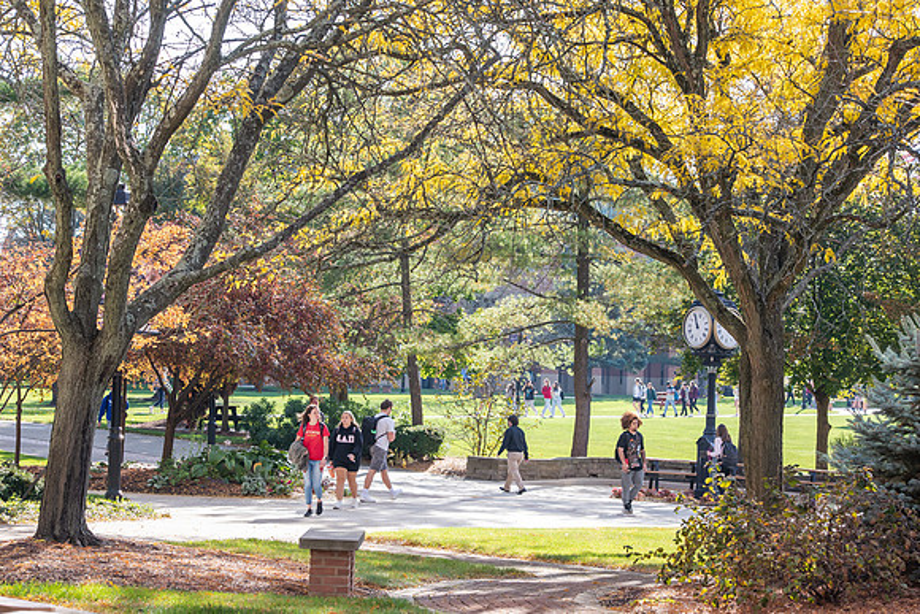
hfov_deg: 21.5
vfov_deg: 14.4
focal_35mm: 95
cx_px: 460
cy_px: 307
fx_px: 2428
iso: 400
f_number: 7.1
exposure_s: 1/250
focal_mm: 95
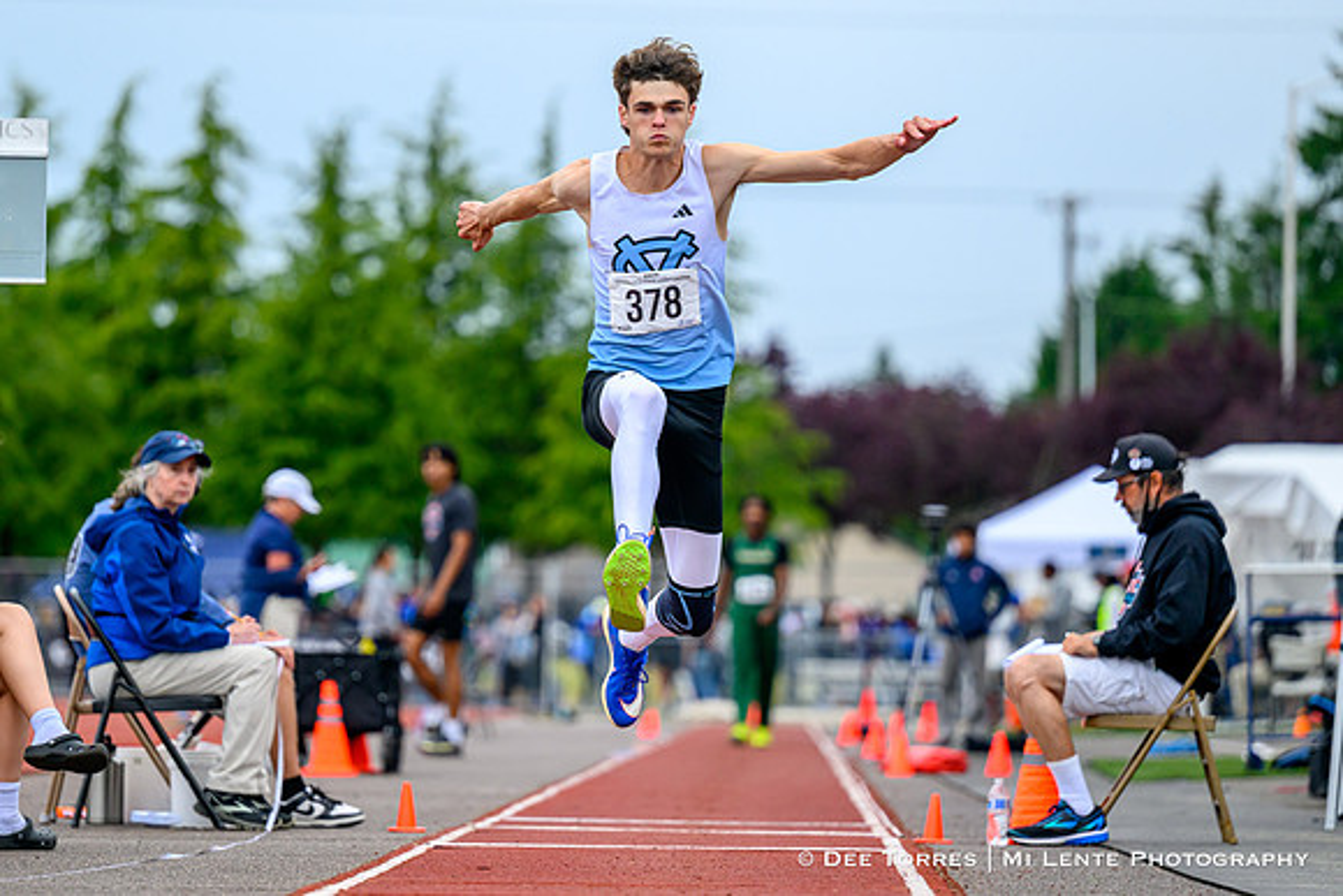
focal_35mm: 222
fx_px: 8271
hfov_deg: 9.3
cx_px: 619
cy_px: 362
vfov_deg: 6.2
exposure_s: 1/2500
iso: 450
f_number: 3.2
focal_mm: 175
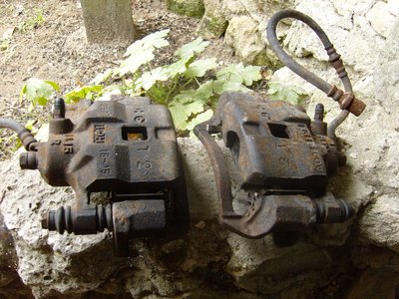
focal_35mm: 35
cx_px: 200
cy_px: 150
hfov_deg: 52.6
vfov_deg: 40.7
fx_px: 403
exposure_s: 1/60
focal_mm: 7.4
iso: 80
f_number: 2.8
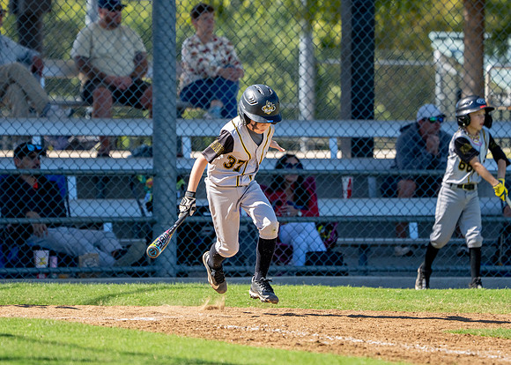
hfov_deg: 5.1
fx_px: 5758
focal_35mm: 397
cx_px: 245
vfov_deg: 3.6
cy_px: 184
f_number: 5.6
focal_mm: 288
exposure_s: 1/3200
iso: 1000
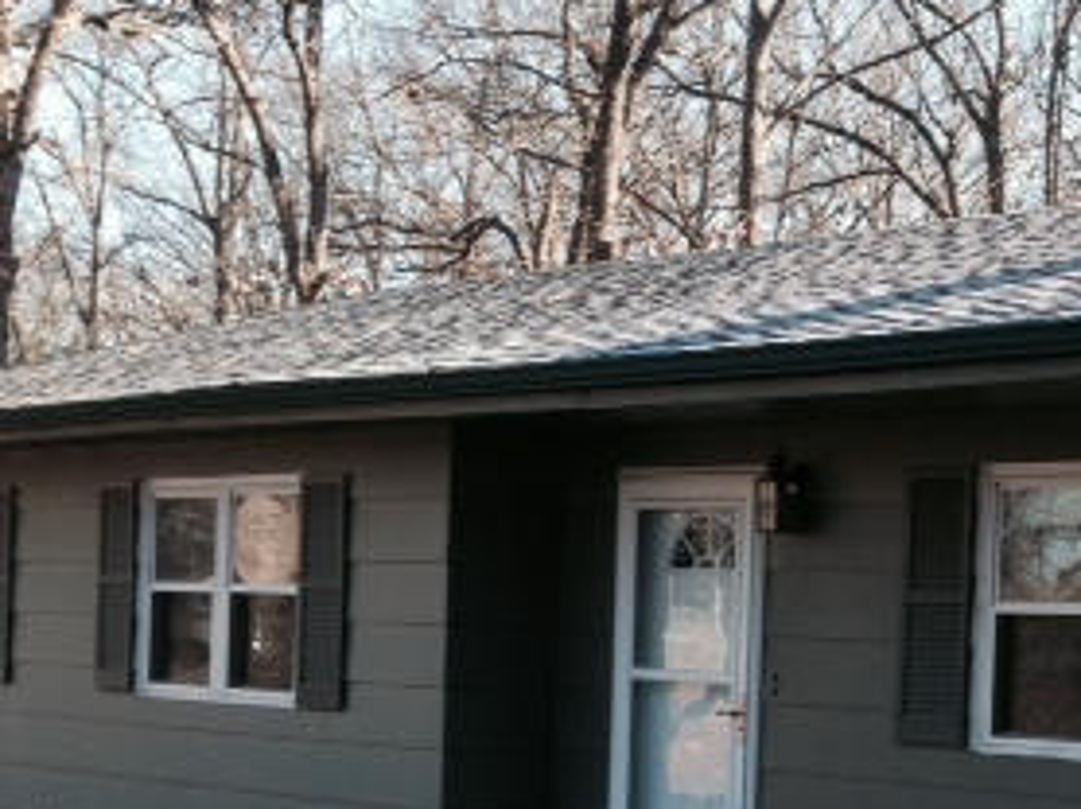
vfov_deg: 19.1
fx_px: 2371
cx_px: 1151
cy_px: 700
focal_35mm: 76
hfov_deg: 24.2
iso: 50
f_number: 2.4
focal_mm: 4.12
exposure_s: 1/256
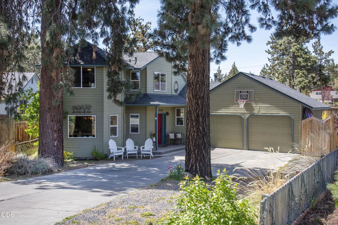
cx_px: 169
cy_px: 112
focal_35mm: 38
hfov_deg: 50.7
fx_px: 357
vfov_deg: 35.1
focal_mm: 38
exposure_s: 1/125
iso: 200
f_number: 11
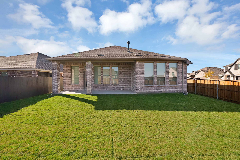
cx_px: 120
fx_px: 80
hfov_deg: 112.6
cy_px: 80
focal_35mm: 12
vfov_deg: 90.1
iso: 640
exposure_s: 1/250
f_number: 9
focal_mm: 12
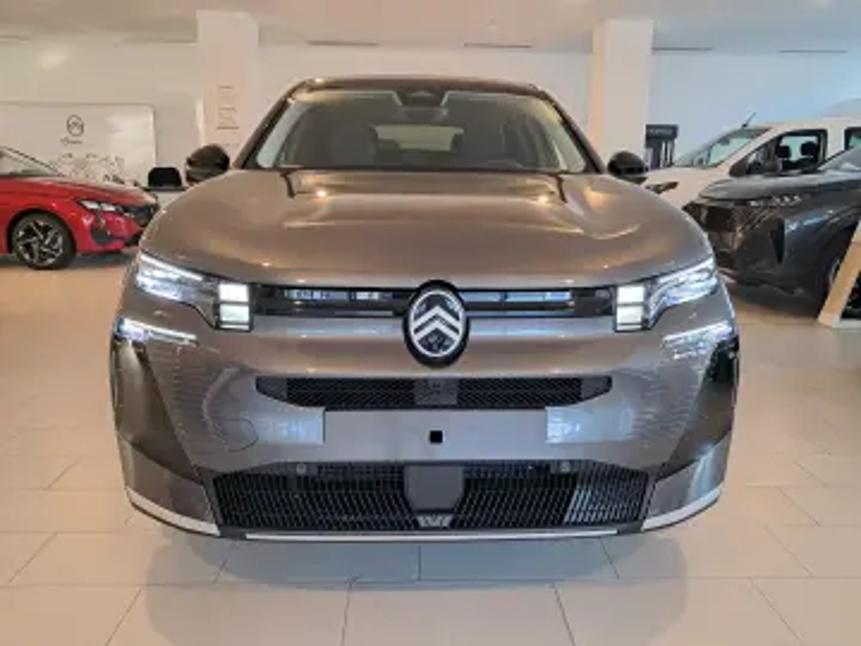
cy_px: 323
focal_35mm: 27
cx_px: 430
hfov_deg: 65.3
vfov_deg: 51.4
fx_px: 672
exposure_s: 1/33
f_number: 1.8
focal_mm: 4
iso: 200
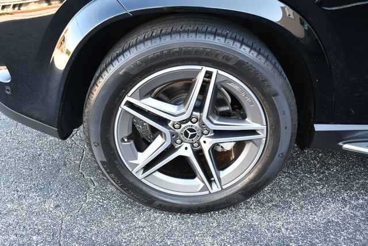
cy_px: 123
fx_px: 409
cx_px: 184
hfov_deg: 48.4
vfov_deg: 33.5
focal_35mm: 40
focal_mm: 20
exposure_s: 1/250
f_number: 3.8
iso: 800
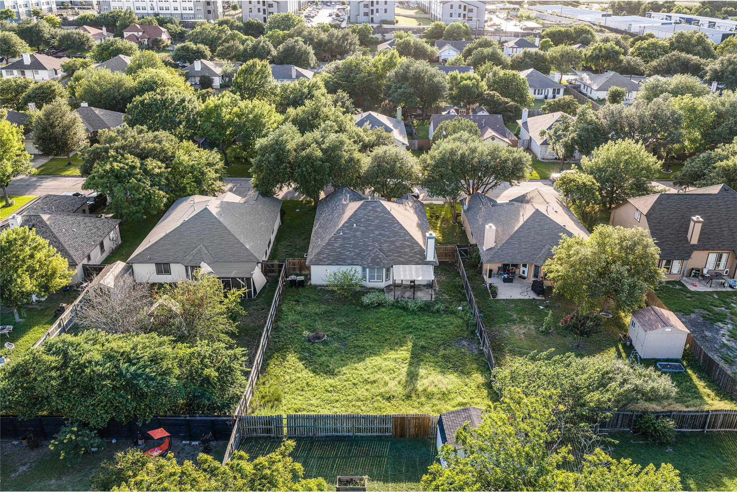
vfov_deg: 45.0
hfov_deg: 63.6
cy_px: 246
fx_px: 594
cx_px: 368
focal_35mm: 29
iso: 320
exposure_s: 1/50
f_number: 8
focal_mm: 29
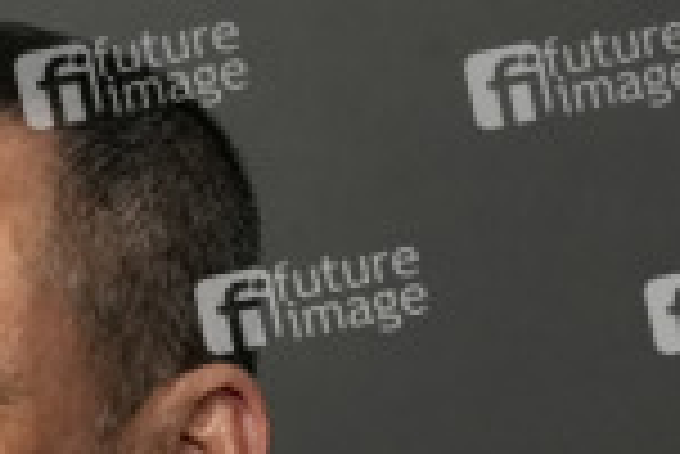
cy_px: 638
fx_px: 6542
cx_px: -261
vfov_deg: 4.0
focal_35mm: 346
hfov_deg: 5.9
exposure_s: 1/320
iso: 6400
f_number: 5.6
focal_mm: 116
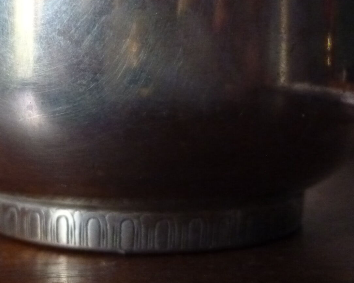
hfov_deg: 39.8
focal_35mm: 46
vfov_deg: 32.6
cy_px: 102
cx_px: 115
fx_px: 482
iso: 800
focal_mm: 4.5
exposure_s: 1/15
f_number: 2.8
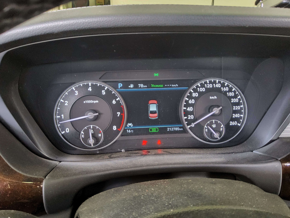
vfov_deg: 54.9
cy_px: 109
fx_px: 209
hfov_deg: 69.4
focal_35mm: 25
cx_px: 145
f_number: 2
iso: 500
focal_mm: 3.08
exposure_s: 1/30
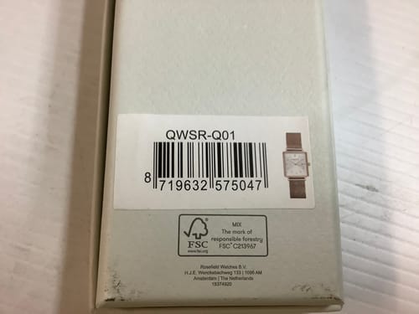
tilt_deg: -74.7
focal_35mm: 31
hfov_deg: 58.4
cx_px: 210
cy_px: 157
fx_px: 375
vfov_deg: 45.4
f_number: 2.4
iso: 125
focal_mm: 3.3
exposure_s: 1/50
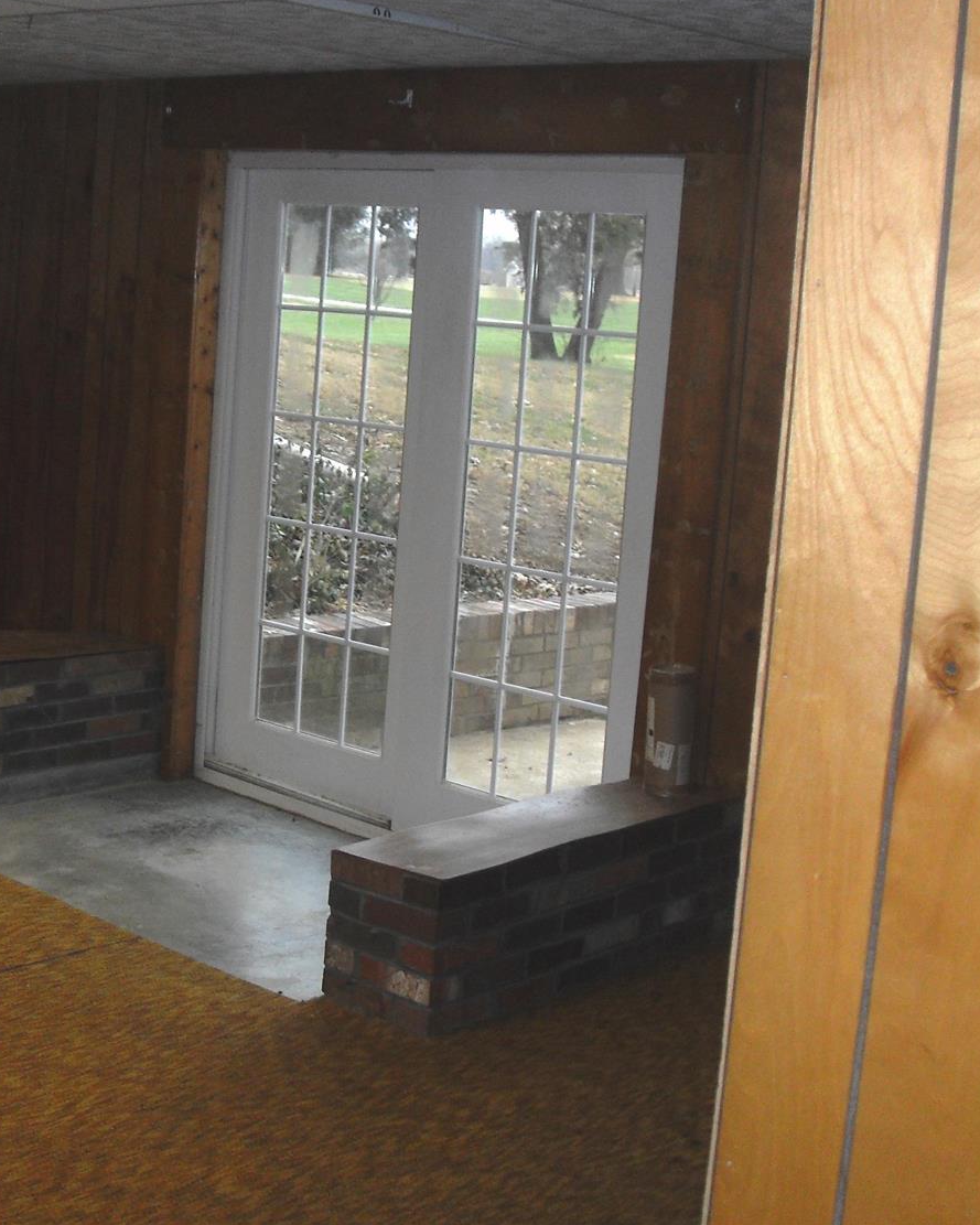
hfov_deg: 29.1
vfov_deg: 36.0
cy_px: 565
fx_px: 1885
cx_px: 408
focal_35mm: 52
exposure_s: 1/45
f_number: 2.8
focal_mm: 6.3
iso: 100
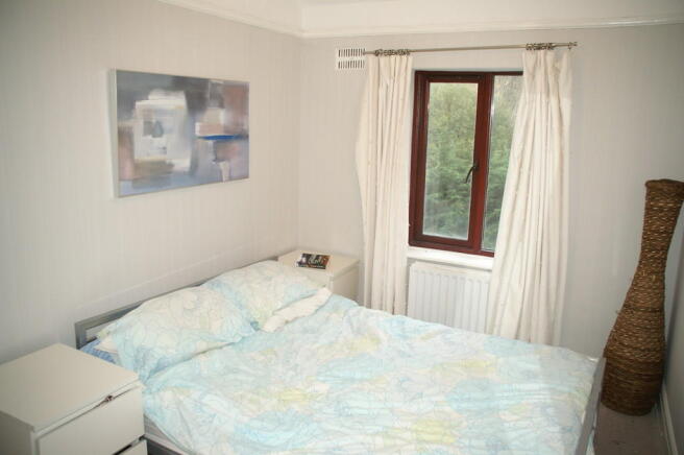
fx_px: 512
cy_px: 228
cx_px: 342
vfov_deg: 47.8
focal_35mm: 27
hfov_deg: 67.4
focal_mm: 18
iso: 400
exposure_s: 1/60
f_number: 3.5
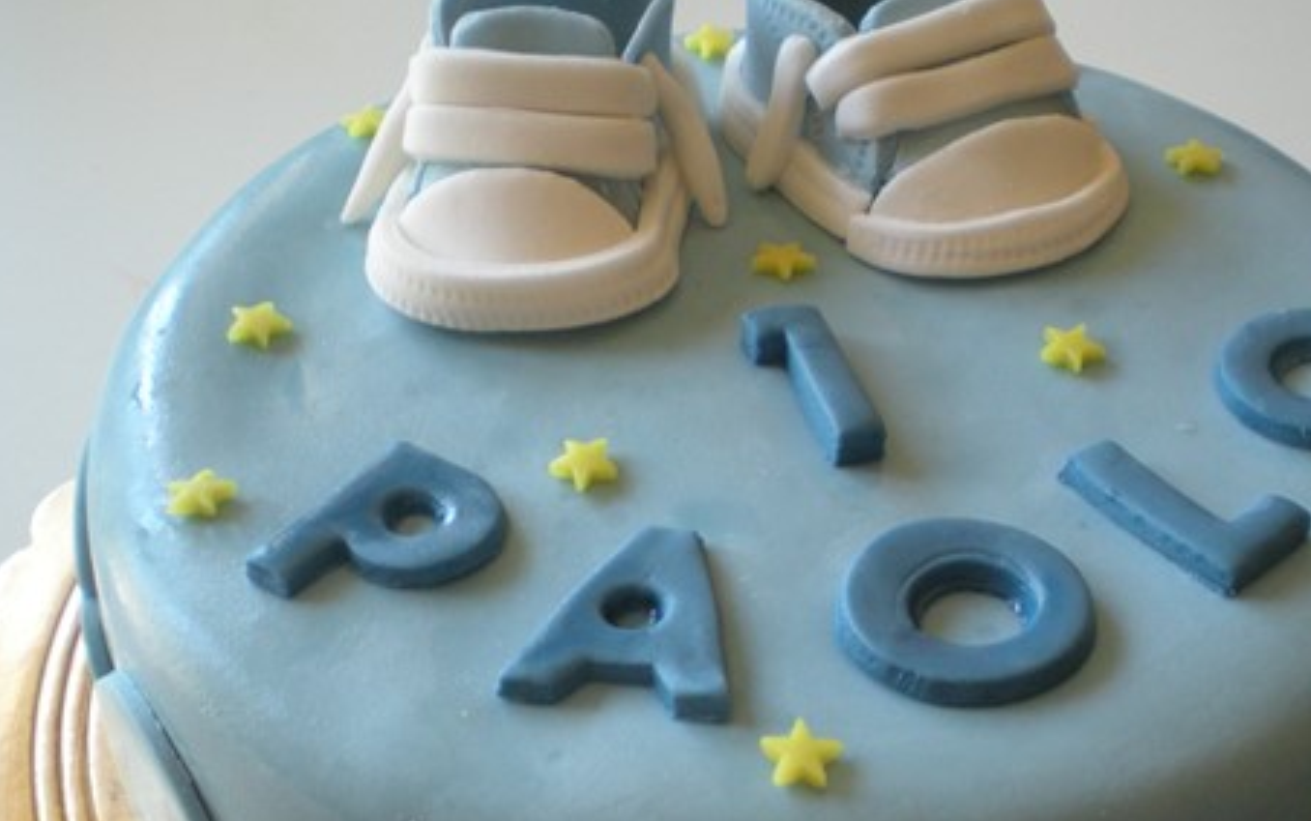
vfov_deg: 22.7
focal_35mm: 57
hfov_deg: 35.6
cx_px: 757
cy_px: 508
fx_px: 2038
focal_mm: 6.3
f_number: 3.1
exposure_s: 1/39
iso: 200
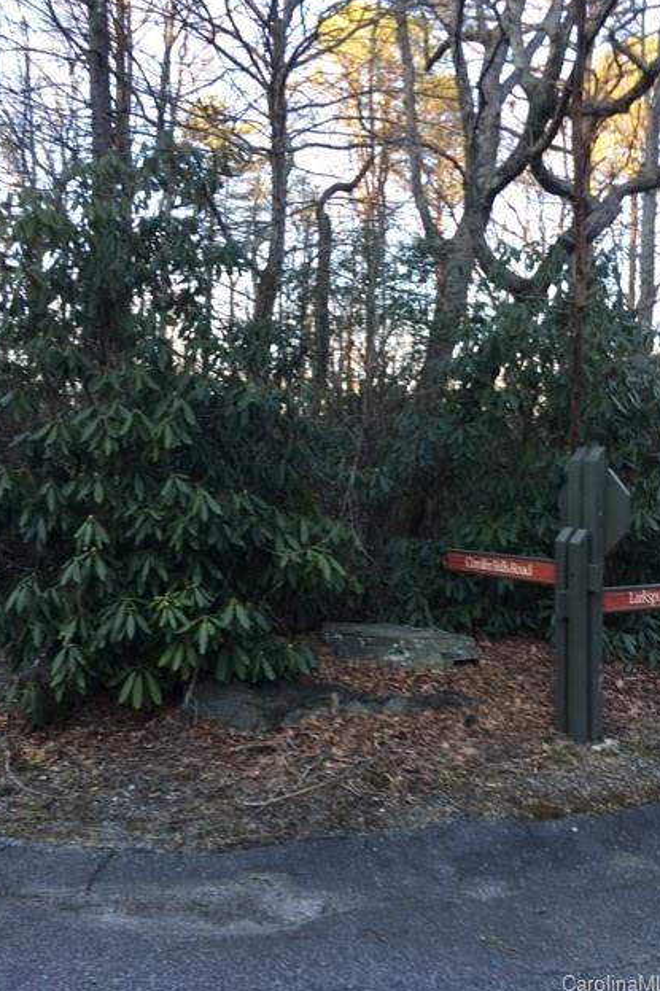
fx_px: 853
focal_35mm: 31
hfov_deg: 42.3
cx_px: 363
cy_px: 490
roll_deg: -1.5
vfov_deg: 60.3
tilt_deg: -2.4
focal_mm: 4.15
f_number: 2.2
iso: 32
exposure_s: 1/60
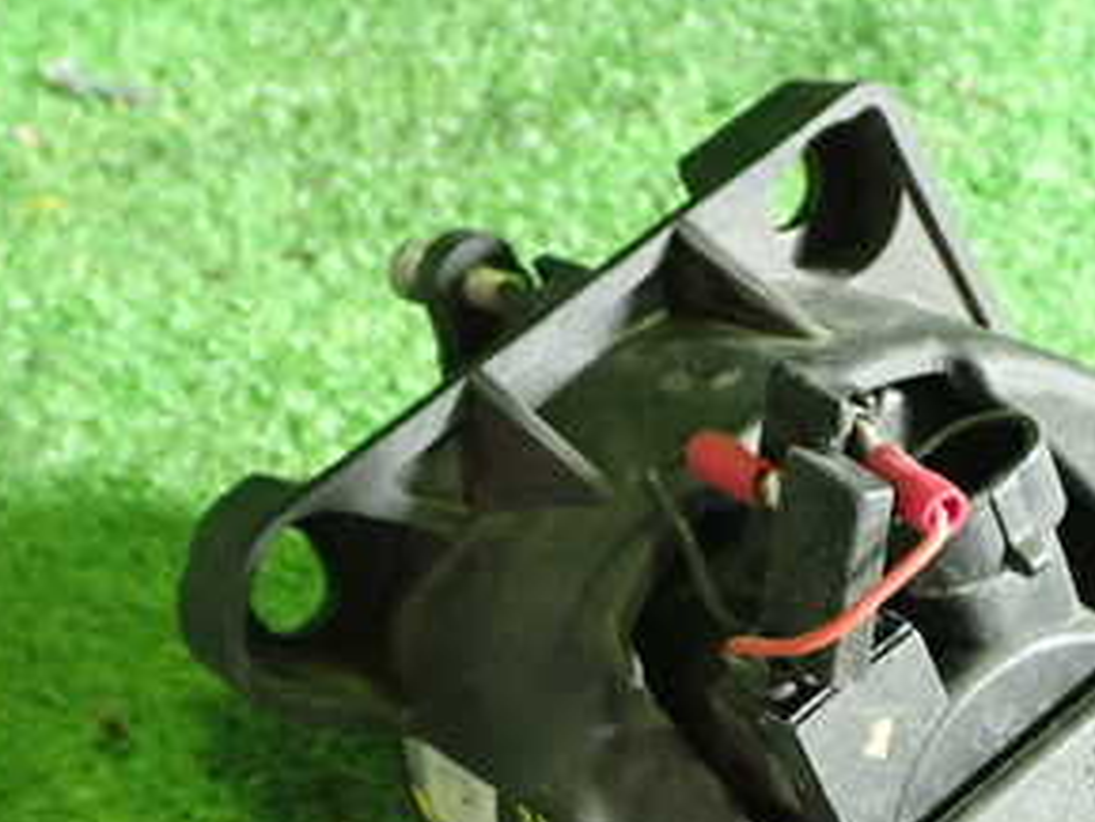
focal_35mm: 85
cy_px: 758
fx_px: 2690
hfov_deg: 22.9
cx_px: 720
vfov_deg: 17.1
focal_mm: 7.31
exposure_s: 1/40
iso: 800
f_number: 2.8
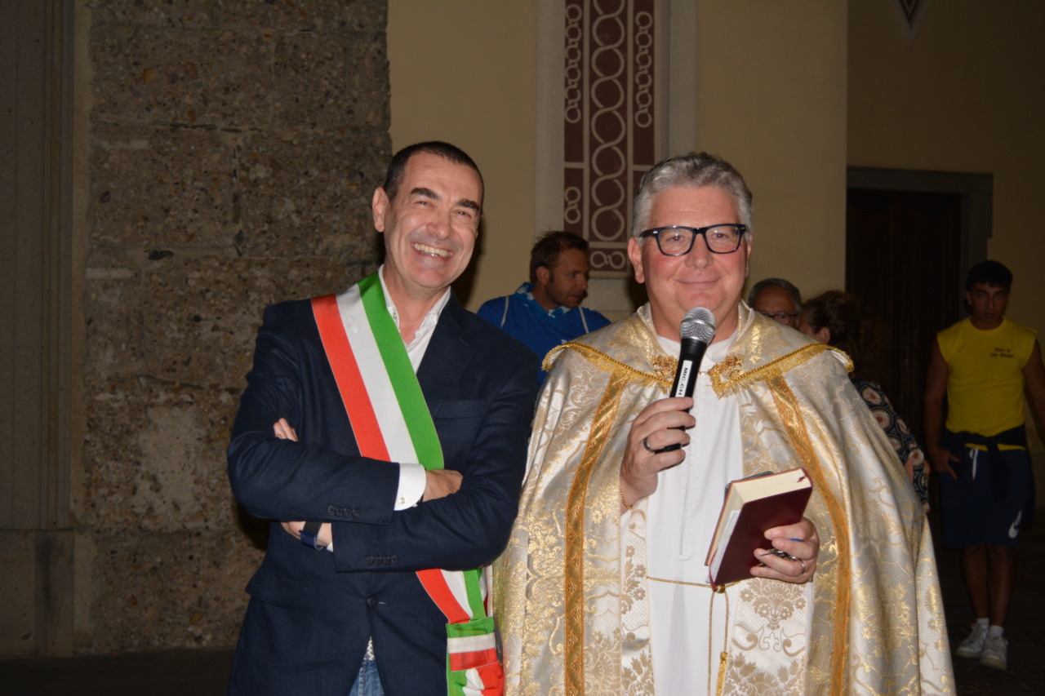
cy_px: 348
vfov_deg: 26.5
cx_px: 522
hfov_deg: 38.9
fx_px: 1480
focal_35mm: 51
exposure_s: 1/30
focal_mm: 34
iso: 200
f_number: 5.6
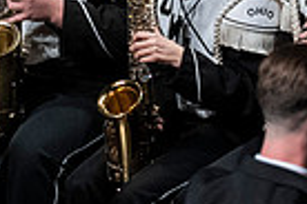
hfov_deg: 1.6
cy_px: -135
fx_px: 10727
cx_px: 636
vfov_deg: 1.1
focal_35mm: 1258
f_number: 4
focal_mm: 200
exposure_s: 1/500
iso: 4000
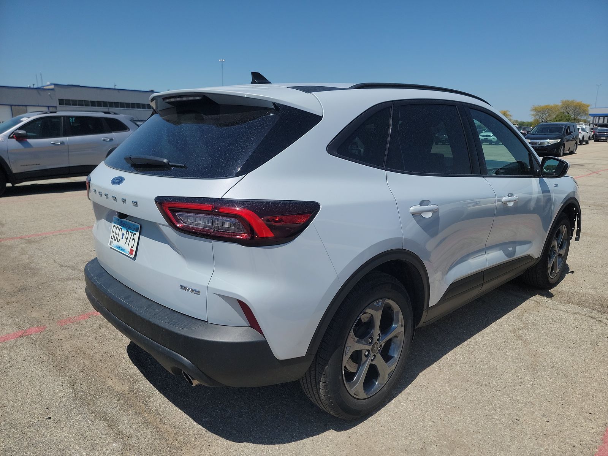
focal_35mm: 24
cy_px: 228
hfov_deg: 71.6
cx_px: 304
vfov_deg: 56.8
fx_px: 422
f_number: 1.8
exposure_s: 1/1601
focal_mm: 6.7
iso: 50
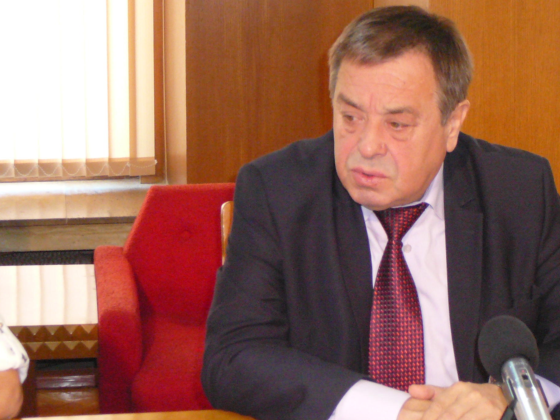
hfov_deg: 21.5
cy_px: 214
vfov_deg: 16.2
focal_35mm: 91
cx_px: 373
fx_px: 1472
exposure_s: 1/30
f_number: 3.6
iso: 400
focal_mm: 9.7
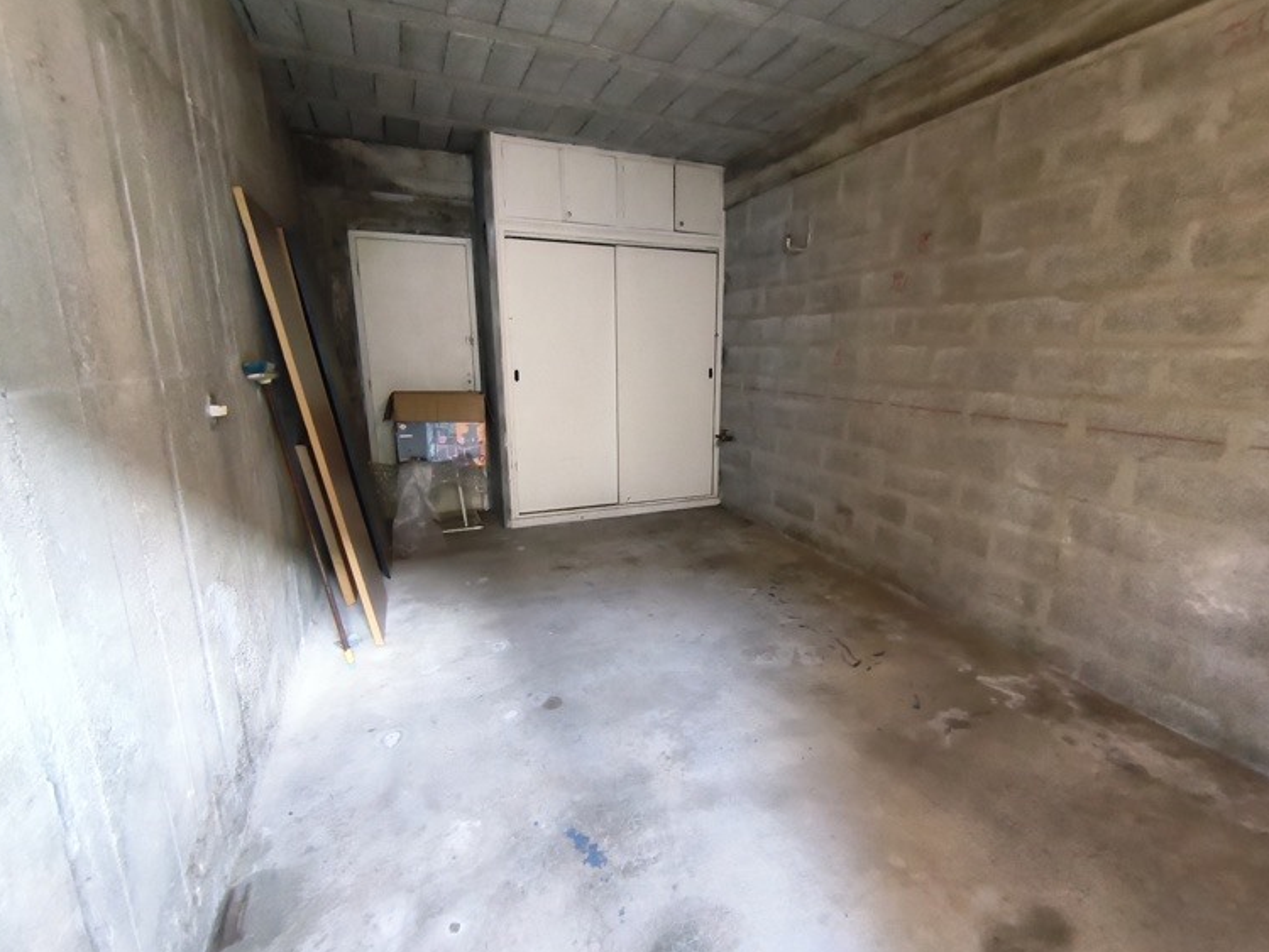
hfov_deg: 94.4
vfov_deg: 78.1
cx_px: 658
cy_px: 495
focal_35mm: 16
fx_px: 587
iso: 800
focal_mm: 1.65
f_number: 2.2
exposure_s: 1/25
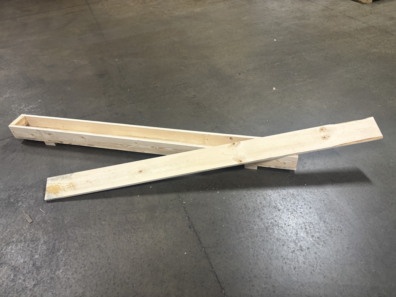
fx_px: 297
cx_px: 198
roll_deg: +6.4
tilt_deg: -41.9
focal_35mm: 26
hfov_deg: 67.3
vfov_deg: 53.1
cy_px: 148
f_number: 1.6
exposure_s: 1/95
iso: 125
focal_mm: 5.96
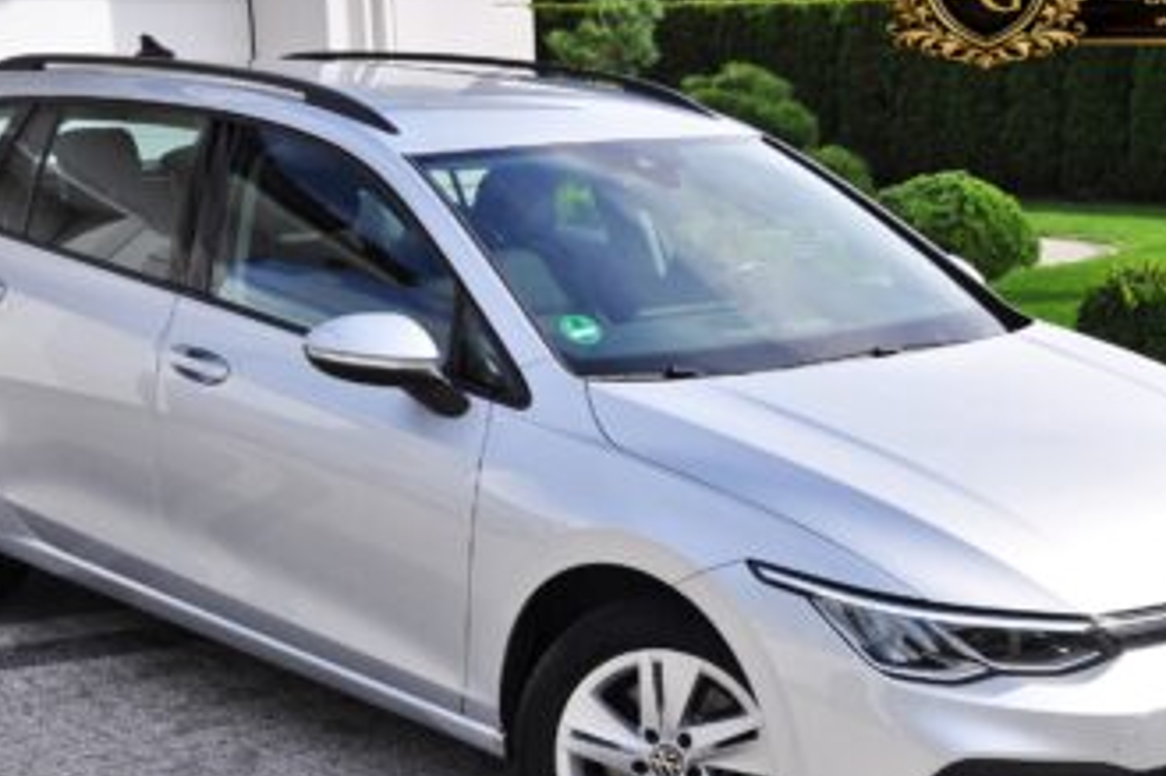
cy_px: 452
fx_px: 2363
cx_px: 602
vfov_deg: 18.6
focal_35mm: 73
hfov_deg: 27.7
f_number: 10
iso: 250
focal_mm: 32
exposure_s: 1/400
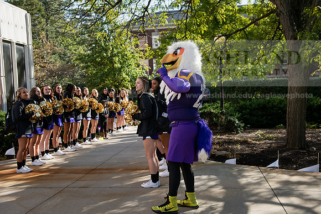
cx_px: 160
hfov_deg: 48.4
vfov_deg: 33.4
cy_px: 107
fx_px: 357
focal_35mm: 40
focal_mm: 40
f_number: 5.6
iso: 400
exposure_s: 1/640
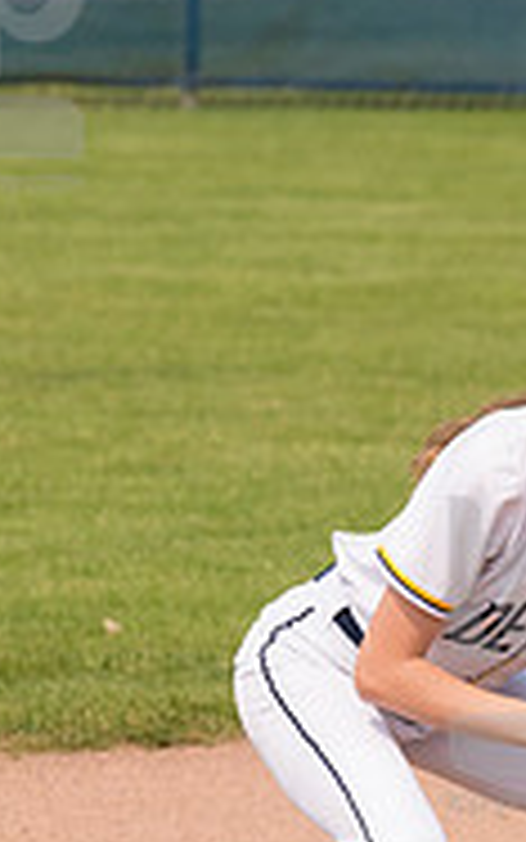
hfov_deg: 1.8
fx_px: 16799
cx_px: 584
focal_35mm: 733
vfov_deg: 2.9
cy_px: 657
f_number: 5.6
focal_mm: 155
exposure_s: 1/1600
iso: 320
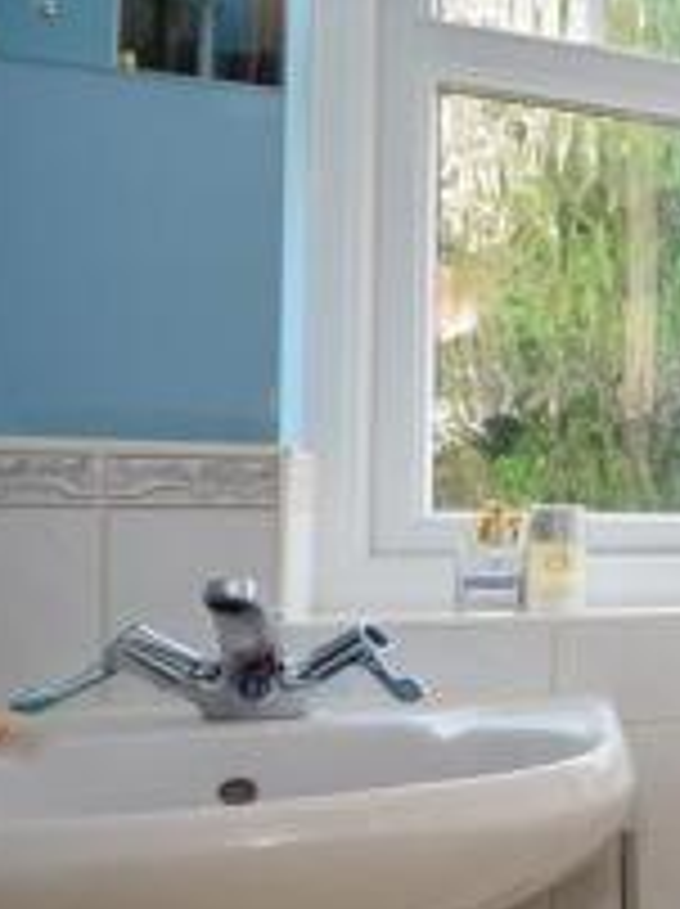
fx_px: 1412
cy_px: 500
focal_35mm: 54
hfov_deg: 17.2
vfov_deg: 35.7
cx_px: 1450
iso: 200
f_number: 9
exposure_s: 1/5
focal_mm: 11.5
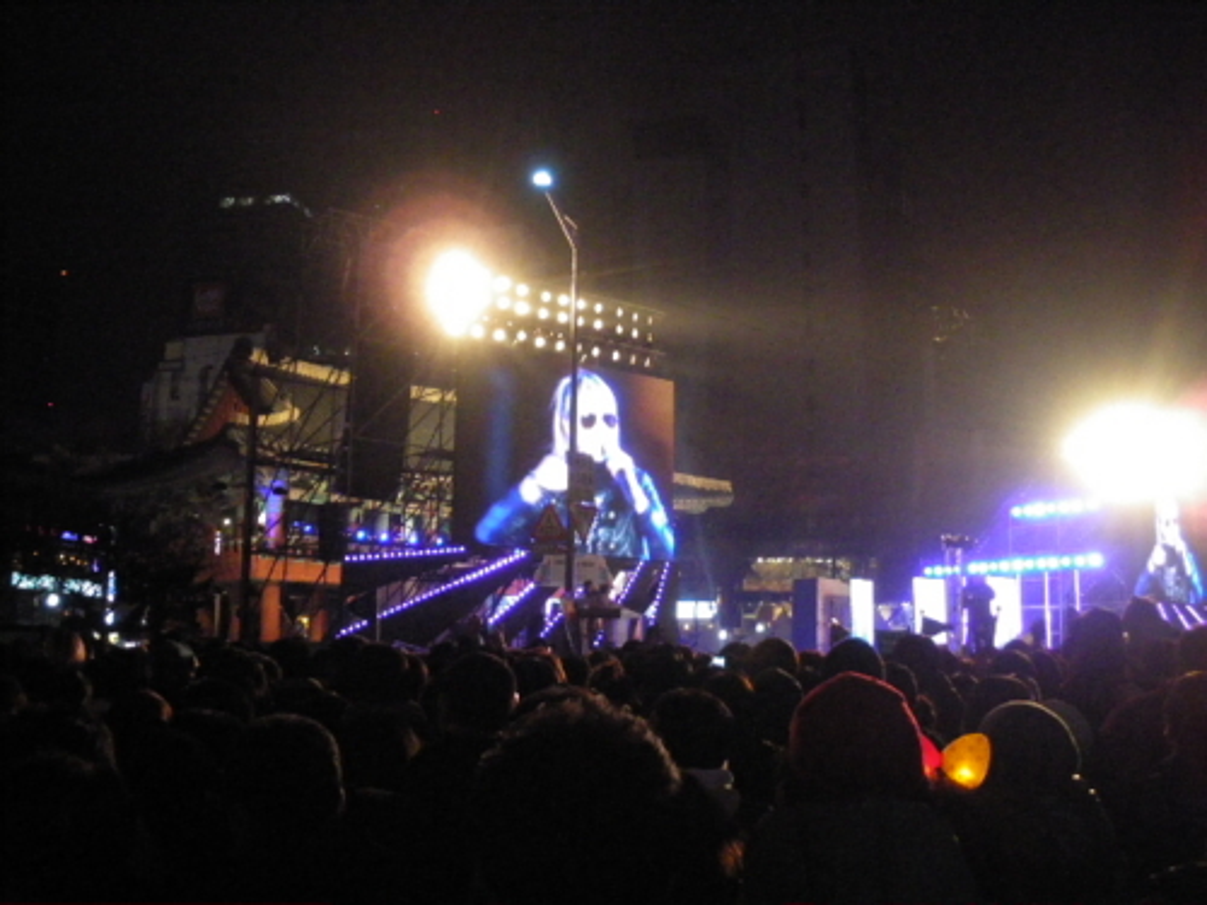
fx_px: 1255
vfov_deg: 39.7
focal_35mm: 36
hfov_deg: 51.4
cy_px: 452
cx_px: 604
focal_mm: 6.3
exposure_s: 1/30
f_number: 3.5
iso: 800
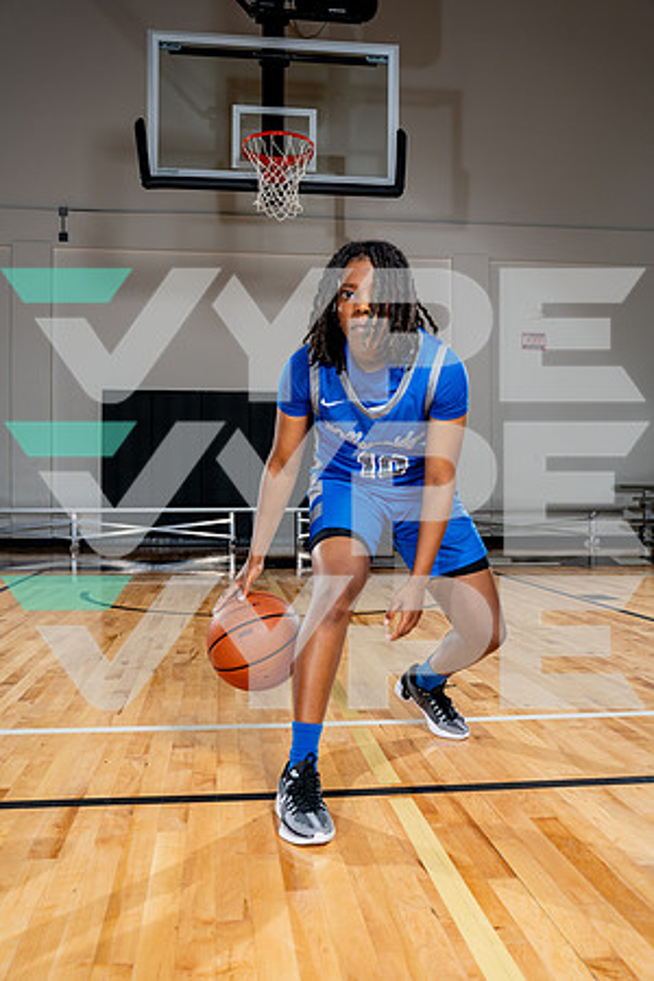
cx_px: 327
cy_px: 490
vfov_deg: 57.2
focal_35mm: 33
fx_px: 899
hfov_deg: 40.0
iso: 200
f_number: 5.6
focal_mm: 33
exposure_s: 1/250
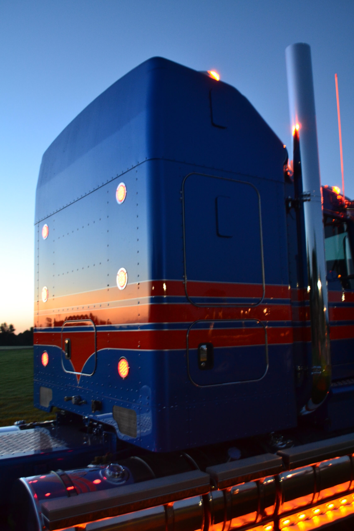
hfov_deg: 40.0
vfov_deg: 57.2
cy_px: 266
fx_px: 487
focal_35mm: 33
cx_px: 177
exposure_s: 1/2.5
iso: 800
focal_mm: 22
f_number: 3.8
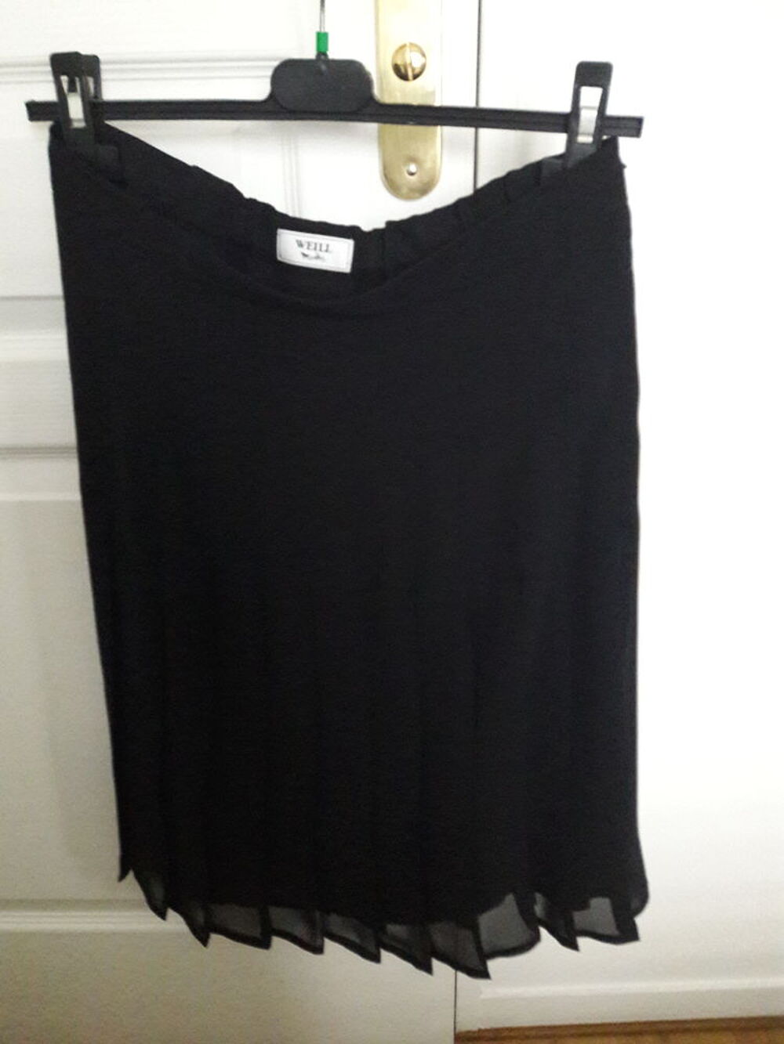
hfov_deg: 49.8
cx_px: 392
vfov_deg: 63.4
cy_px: 522
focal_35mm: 28
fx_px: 845
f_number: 1.9
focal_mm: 3.7
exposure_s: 1/17
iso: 800
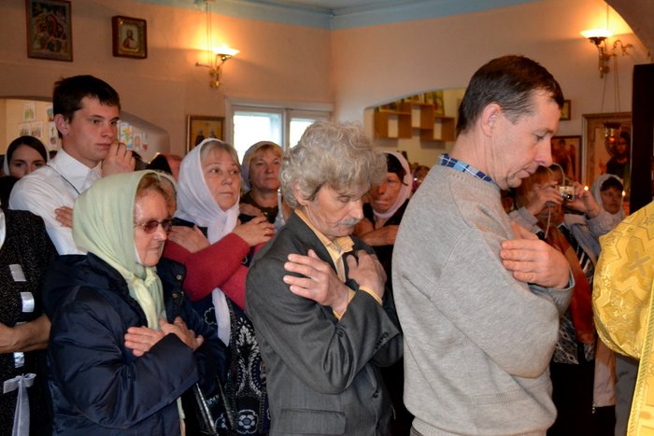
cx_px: 327
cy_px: 218
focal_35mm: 44
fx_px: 790
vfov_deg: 30.9
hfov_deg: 45.0
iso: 2200
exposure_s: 1/60
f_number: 4.5
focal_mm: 29
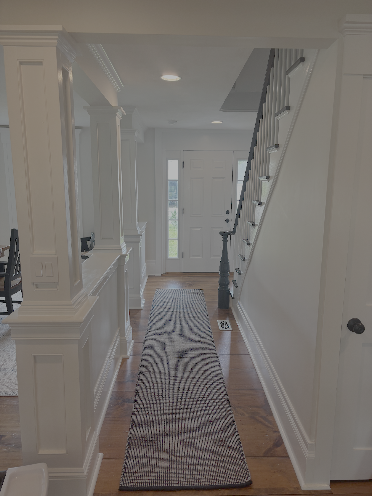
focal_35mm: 26
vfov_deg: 67.3
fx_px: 373
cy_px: 248
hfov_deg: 53.1
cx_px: 186
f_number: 1.6
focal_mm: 5.96
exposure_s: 1/60
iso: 80
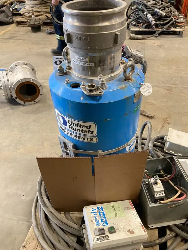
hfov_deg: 49.8
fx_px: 203
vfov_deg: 63.4
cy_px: 125
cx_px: 94
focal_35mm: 28
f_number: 1.8
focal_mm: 3.99
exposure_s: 1/60
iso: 160
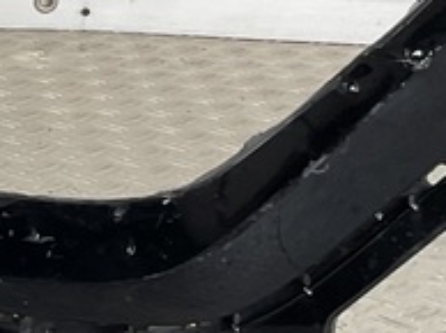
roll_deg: -4.7
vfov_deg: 9.8
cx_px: -248
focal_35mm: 151
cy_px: 60
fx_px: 1943
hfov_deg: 12.4
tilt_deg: -13.7
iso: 16
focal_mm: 3
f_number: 1.8
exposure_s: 1/127
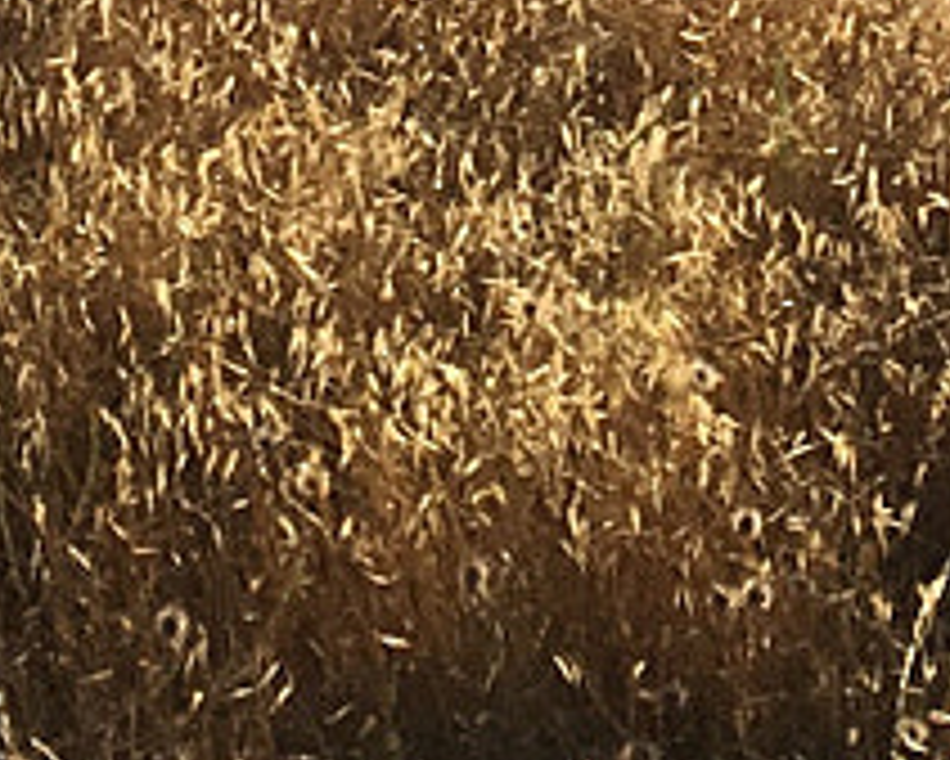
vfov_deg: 6.5
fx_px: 6048
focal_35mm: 215
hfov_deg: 9.0
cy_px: -1578
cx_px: 455
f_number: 2.2
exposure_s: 1/2024
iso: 25
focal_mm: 4.15
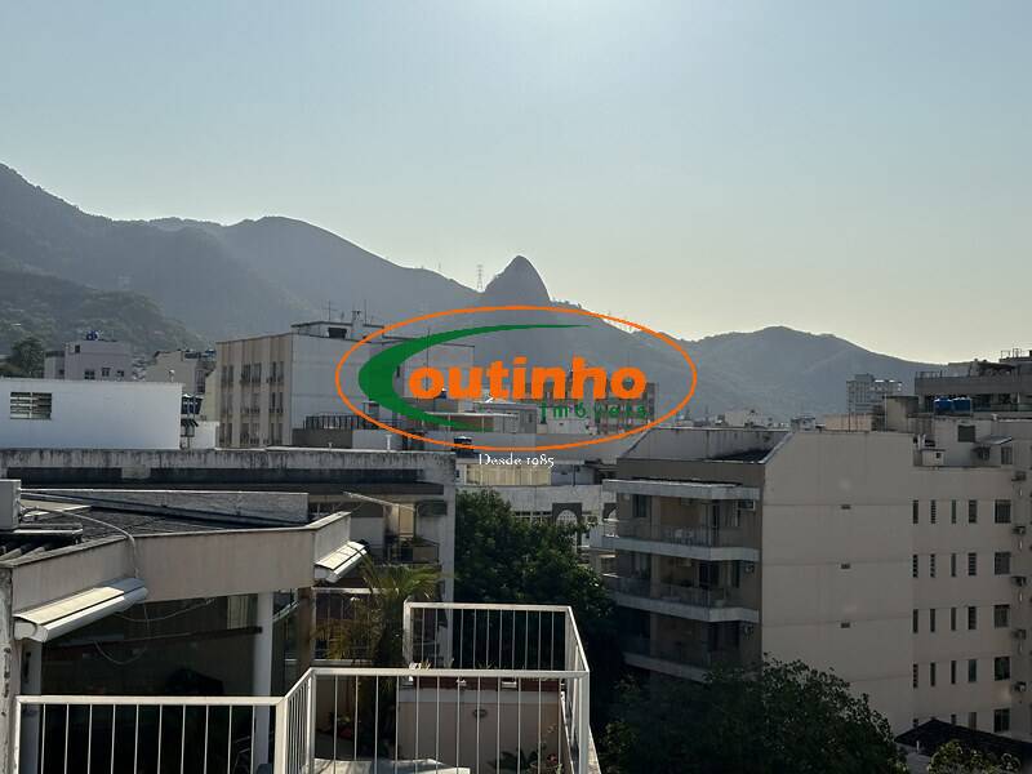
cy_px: 387
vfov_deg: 30.3
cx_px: 516
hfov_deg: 39.7
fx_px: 1431
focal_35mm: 48
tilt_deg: +1.6
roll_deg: -1.2
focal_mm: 6.86
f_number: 1.78
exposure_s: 1/15873
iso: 64
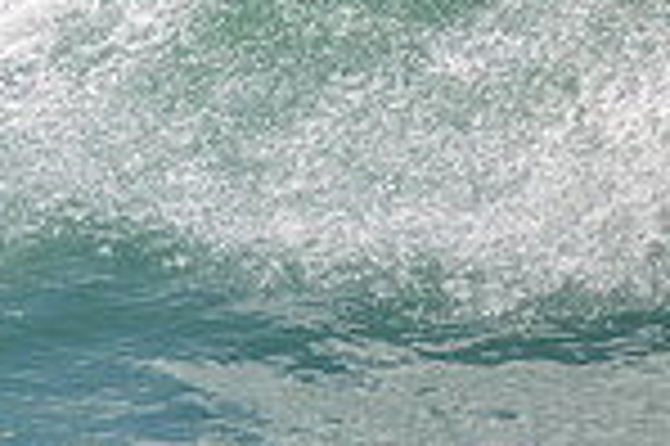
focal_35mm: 3124
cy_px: -16
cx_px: -607
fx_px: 58077
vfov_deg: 0.4
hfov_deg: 0.7
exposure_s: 1/2000
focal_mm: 800
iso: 2000
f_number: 11
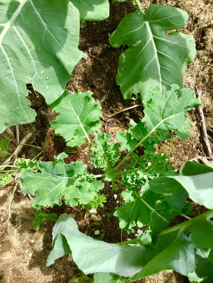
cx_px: 106
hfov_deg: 45.4
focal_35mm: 31
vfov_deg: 58.4
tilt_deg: -80.1
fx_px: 254
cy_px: 142
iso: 25
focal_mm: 3.3
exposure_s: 1/476
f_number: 2.4
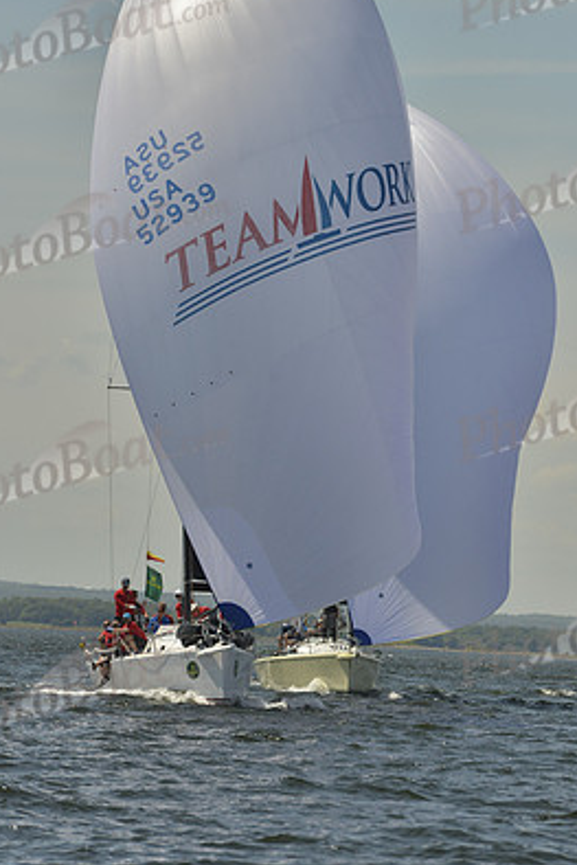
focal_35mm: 265
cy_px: 323
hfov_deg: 5.2
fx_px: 6365
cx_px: 343
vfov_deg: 7.8
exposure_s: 1/1600
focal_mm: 180
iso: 280
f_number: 10
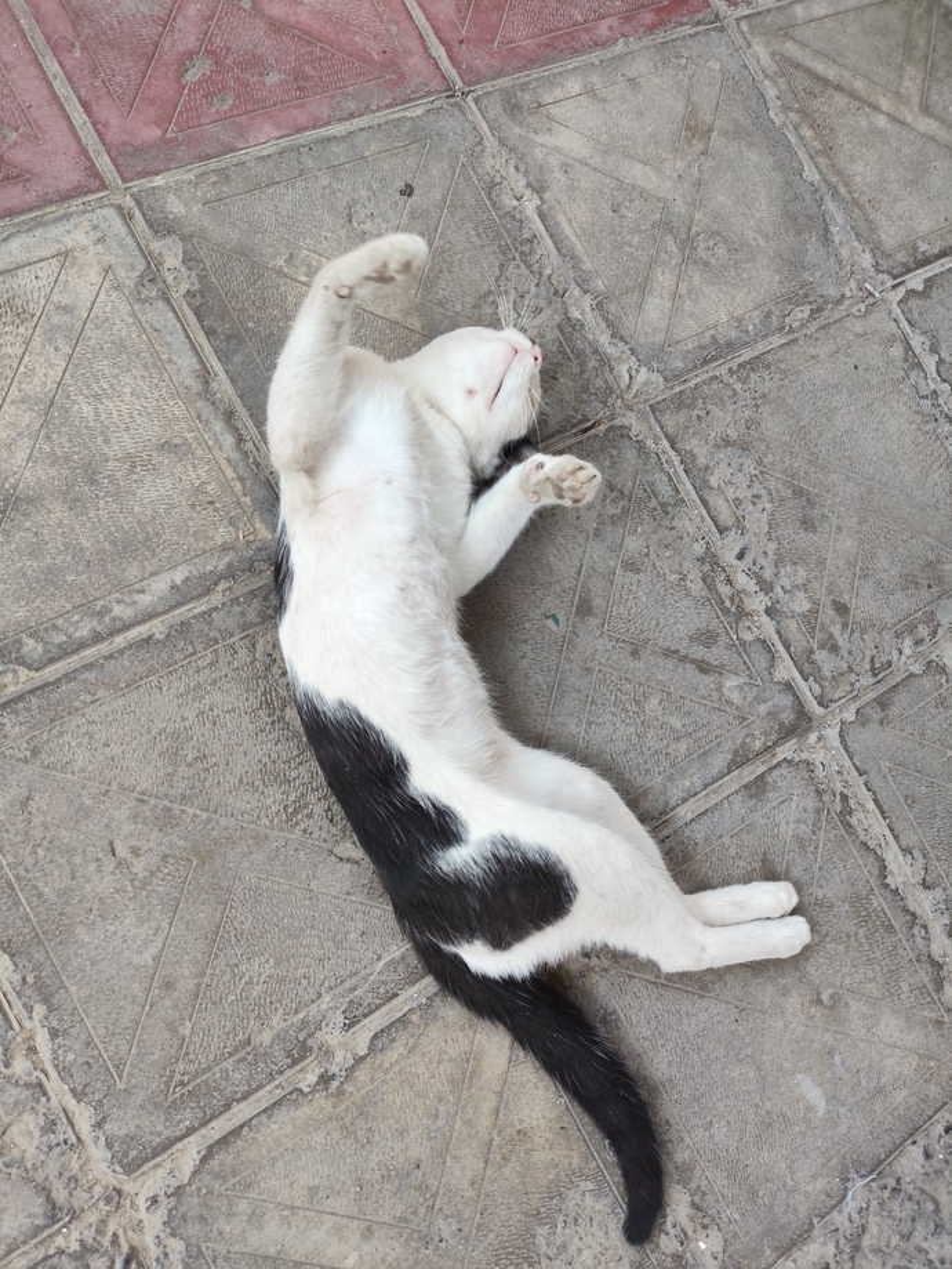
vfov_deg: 69.4
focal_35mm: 25
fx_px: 916
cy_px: 634
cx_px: 476
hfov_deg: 54.9
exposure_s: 1/100
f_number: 1.79
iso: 125
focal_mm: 4.71
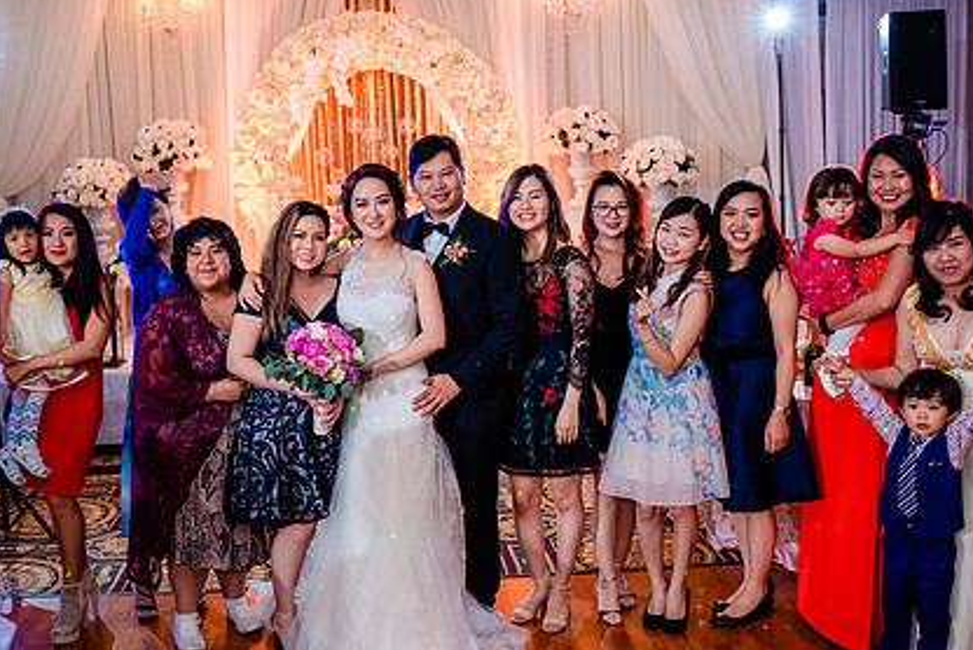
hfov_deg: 49.5
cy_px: 317
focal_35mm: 39
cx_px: 444
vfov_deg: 34.3
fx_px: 1055
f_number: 3.5
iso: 1000
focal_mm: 28
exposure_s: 1/160
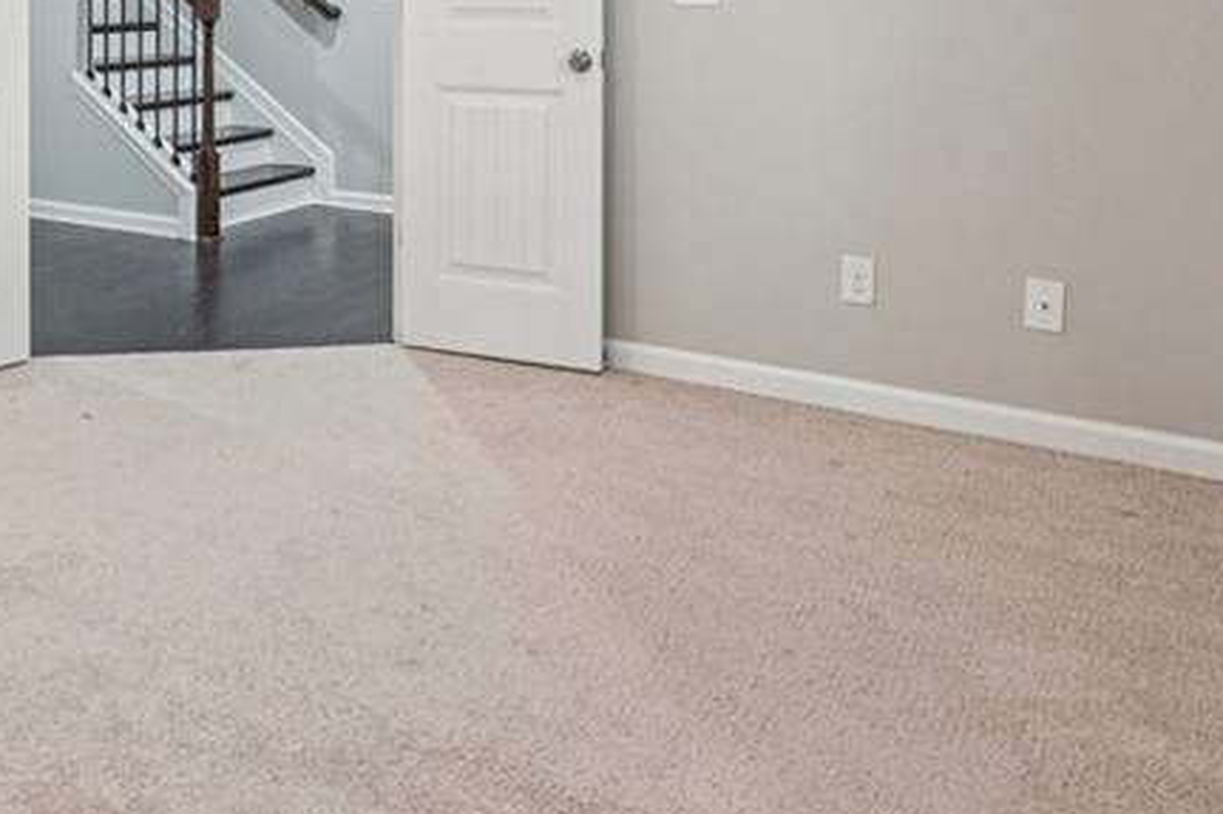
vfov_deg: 32.0
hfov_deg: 46.7
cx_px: 167
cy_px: -18
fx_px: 1290
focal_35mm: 38
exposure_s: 1/13
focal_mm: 16
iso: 800
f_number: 8
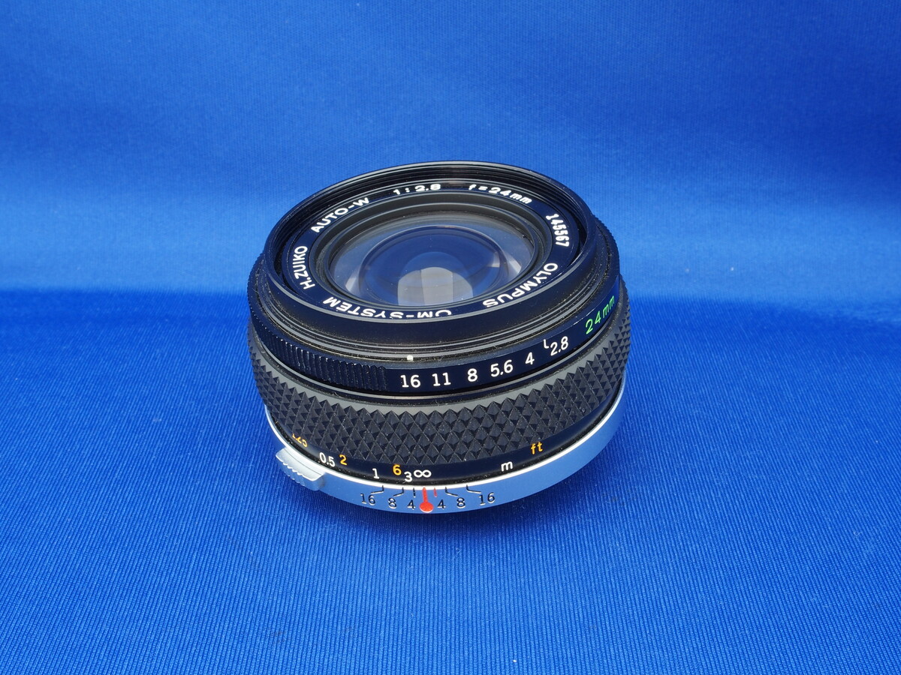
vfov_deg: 29.1
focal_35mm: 50
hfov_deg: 38.2
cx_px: 450
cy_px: 338
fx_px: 1301
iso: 100
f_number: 8
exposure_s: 2
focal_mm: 10.8
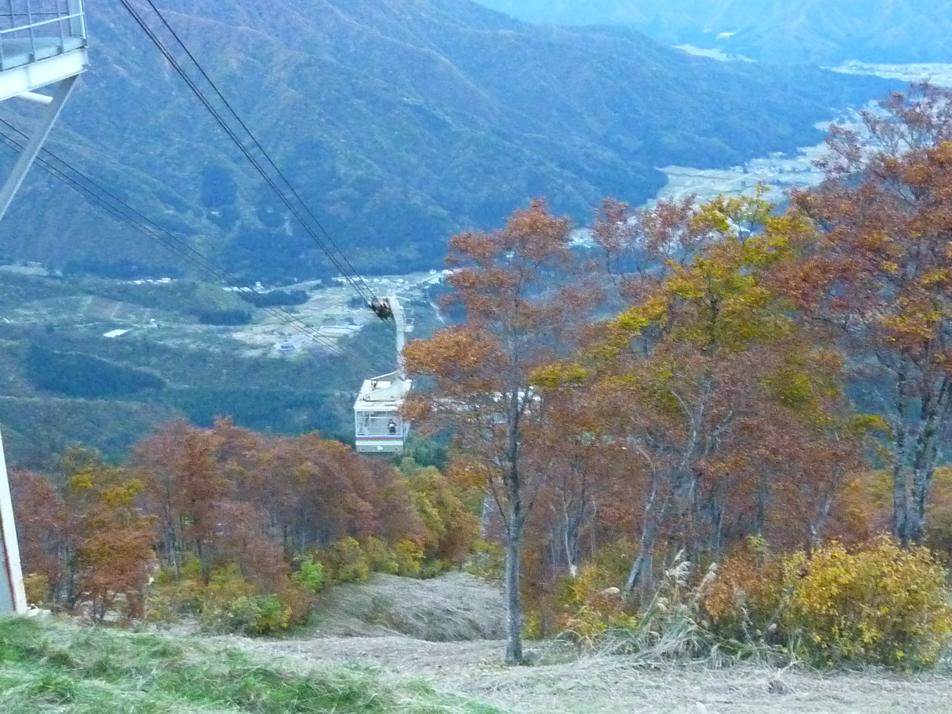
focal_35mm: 48
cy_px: 357
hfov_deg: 39.7
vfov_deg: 30.3
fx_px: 1320
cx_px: 476
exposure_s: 1/15
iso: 800
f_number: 3.3
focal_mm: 4.4
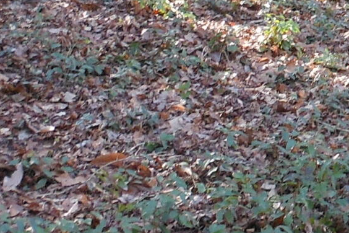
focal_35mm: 155
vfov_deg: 8.7
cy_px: -94
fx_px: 1503
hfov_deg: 12.4
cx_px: 569
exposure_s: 1/30
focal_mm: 5
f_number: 3.7
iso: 125
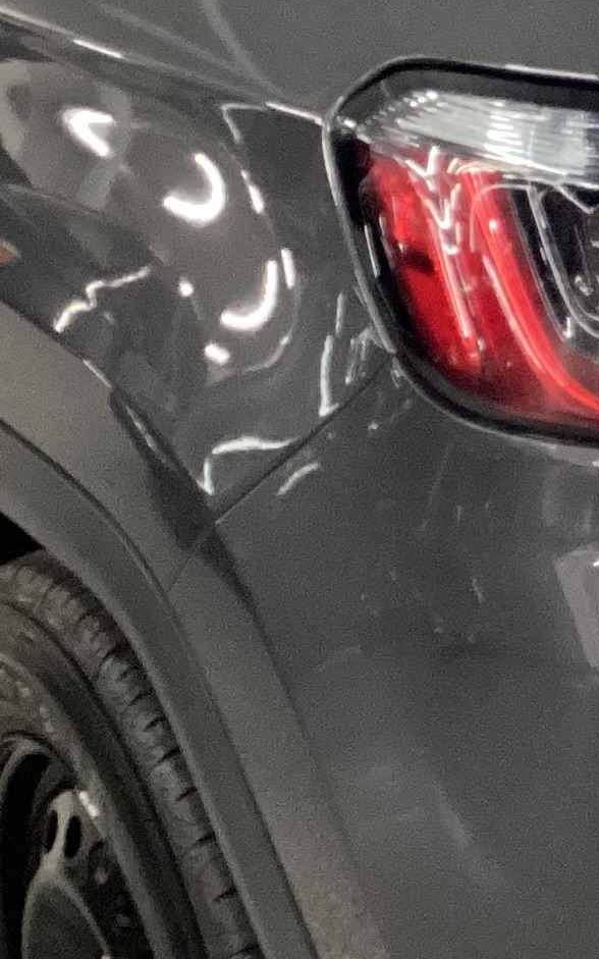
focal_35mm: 114
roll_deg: +0.2
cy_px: 258
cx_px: 896
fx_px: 2978
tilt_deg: -19.9
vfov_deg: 18.2
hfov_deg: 11.0
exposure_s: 1/60
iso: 320
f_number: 2.4
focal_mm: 3.3
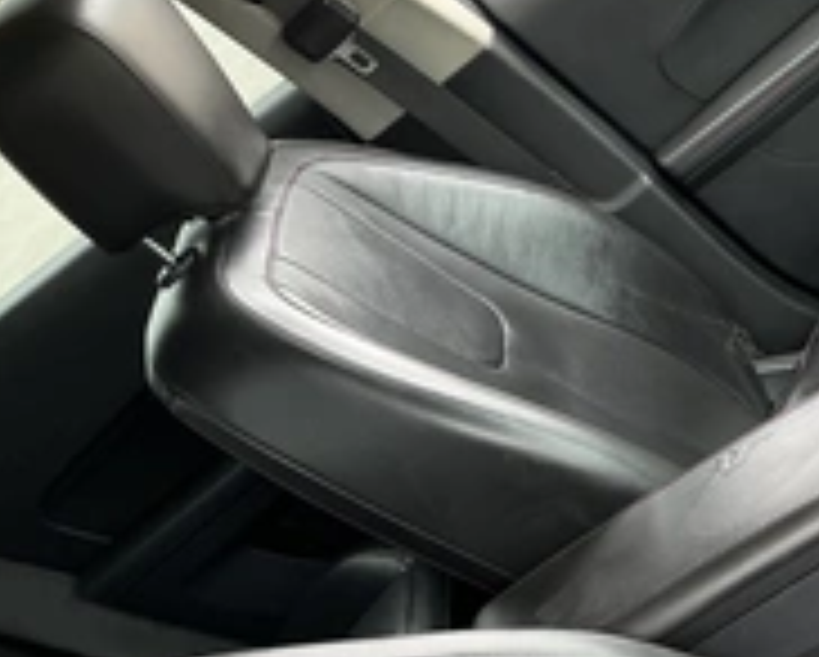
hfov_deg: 29.3
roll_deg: +44.6
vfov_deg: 24.4
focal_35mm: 60
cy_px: 644
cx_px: 828
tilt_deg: -35.1
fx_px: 1456
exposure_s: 1/122
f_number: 1.8
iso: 50
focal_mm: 3
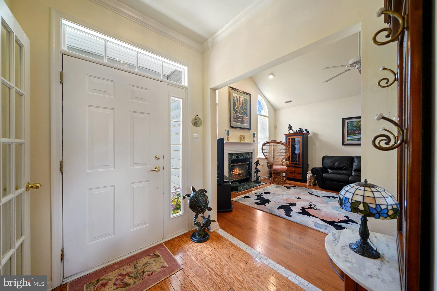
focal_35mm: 12
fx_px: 146
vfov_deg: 90.0
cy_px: 146
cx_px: 218
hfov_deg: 112.6
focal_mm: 12
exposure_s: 1/30
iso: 1250
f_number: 5
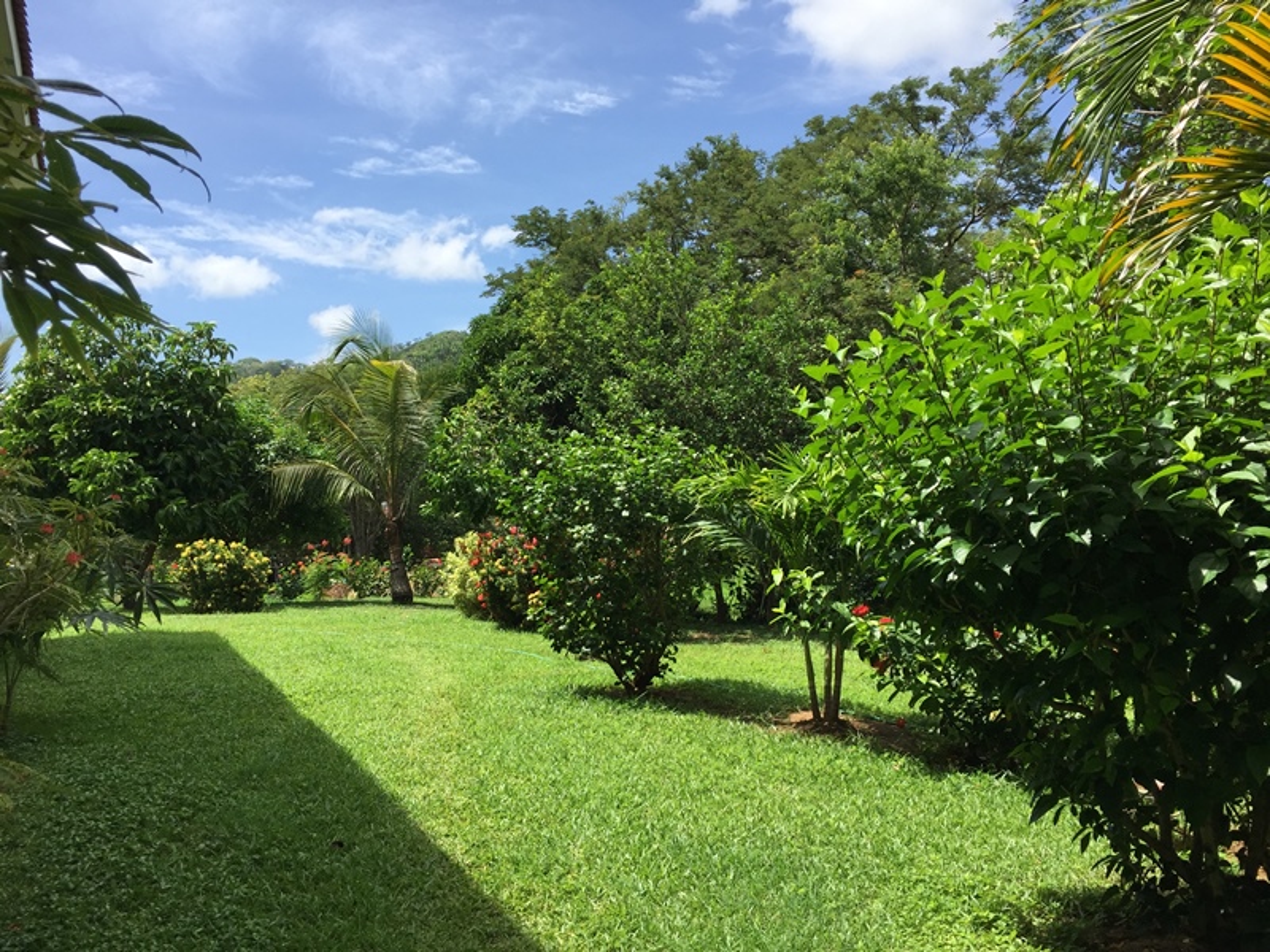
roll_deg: -2.1
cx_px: 635
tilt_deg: +1.6
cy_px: 476
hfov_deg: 61.7
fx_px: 1064
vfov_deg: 48.2
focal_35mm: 29
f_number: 2.2
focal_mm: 4.15
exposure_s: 1/1582
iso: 32
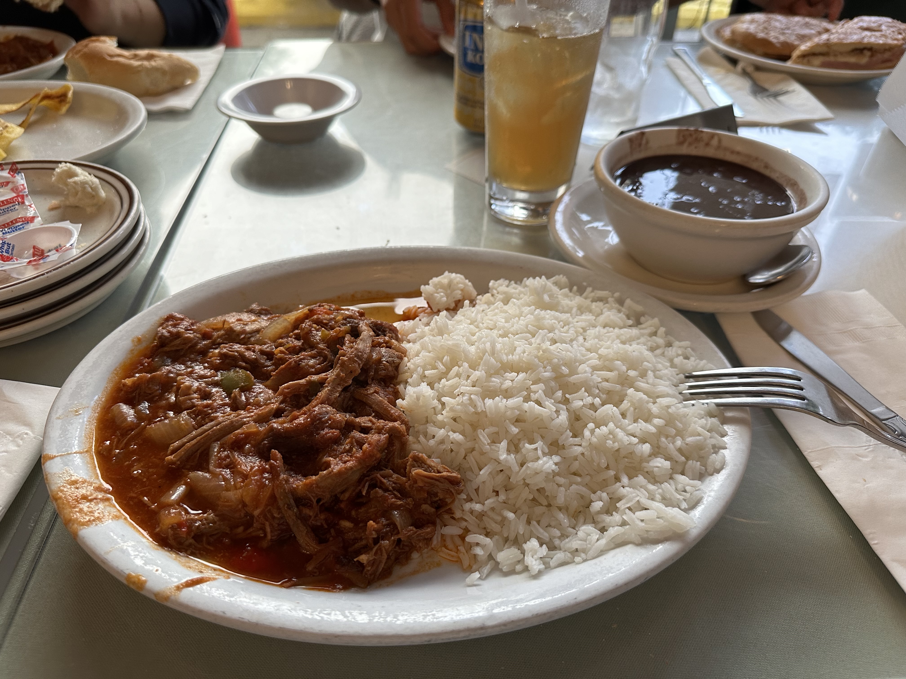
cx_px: 453
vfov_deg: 56.8
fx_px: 628
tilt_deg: -40.7
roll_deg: -1.0
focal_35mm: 24
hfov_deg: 71.6
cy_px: 340
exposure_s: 1/120
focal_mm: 6.86
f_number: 1.78
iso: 200
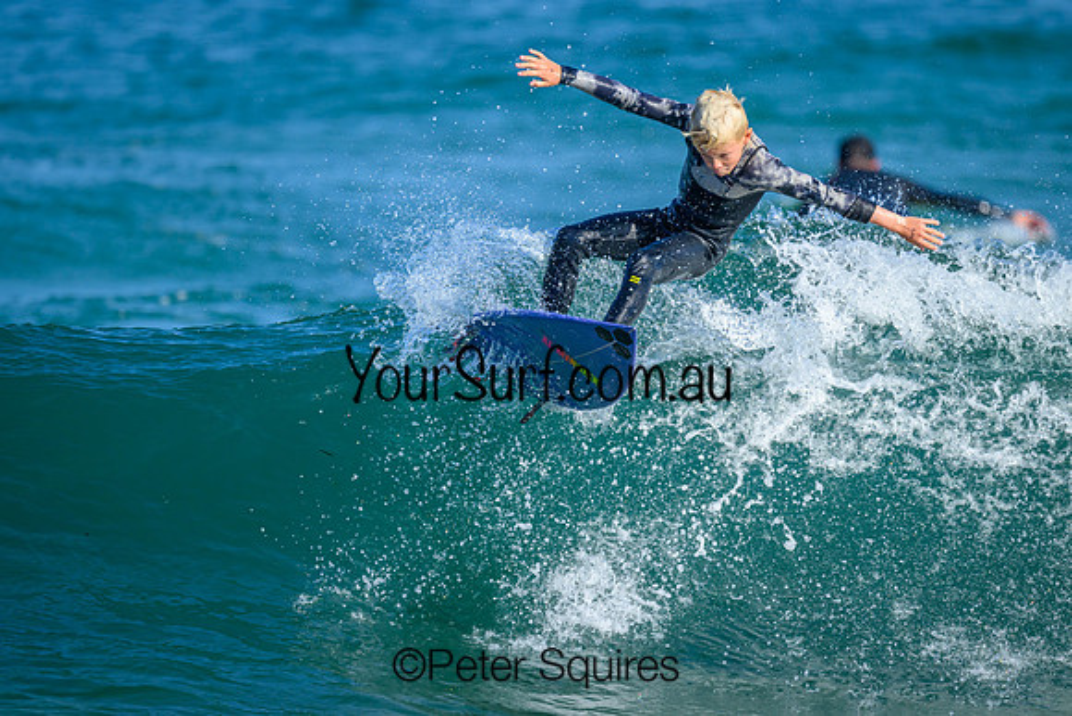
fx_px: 23827
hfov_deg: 2.6
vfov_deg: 1.7
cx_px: 536
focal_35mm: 800
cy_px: 358
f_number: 6.3
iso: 500
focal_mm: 800
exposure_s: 1/2000
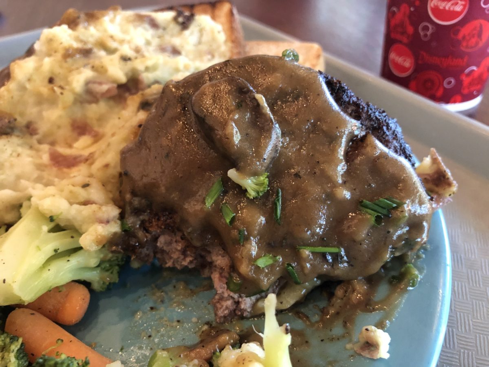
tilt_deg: -37.1
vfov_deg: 49.7
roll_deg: -1.5
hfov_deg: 63.4
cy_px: 184
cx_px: 244
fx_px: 396
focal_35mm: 28
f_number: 1.8
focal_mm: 4
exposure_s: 1/15
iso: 80
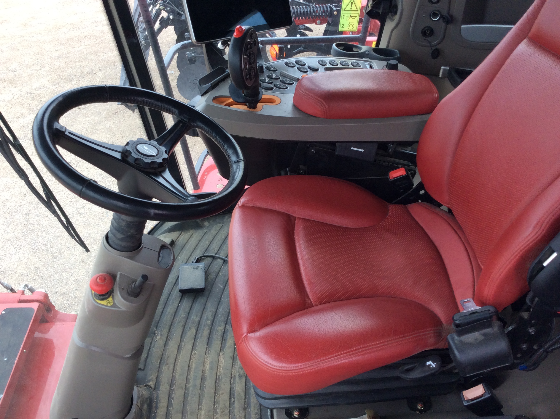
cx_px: 280
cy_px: 210
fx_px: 517
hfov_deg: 56.9
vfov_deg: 44.1
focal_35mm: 32
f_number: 2.4
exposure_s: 1/120
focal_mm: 3.3
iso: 40
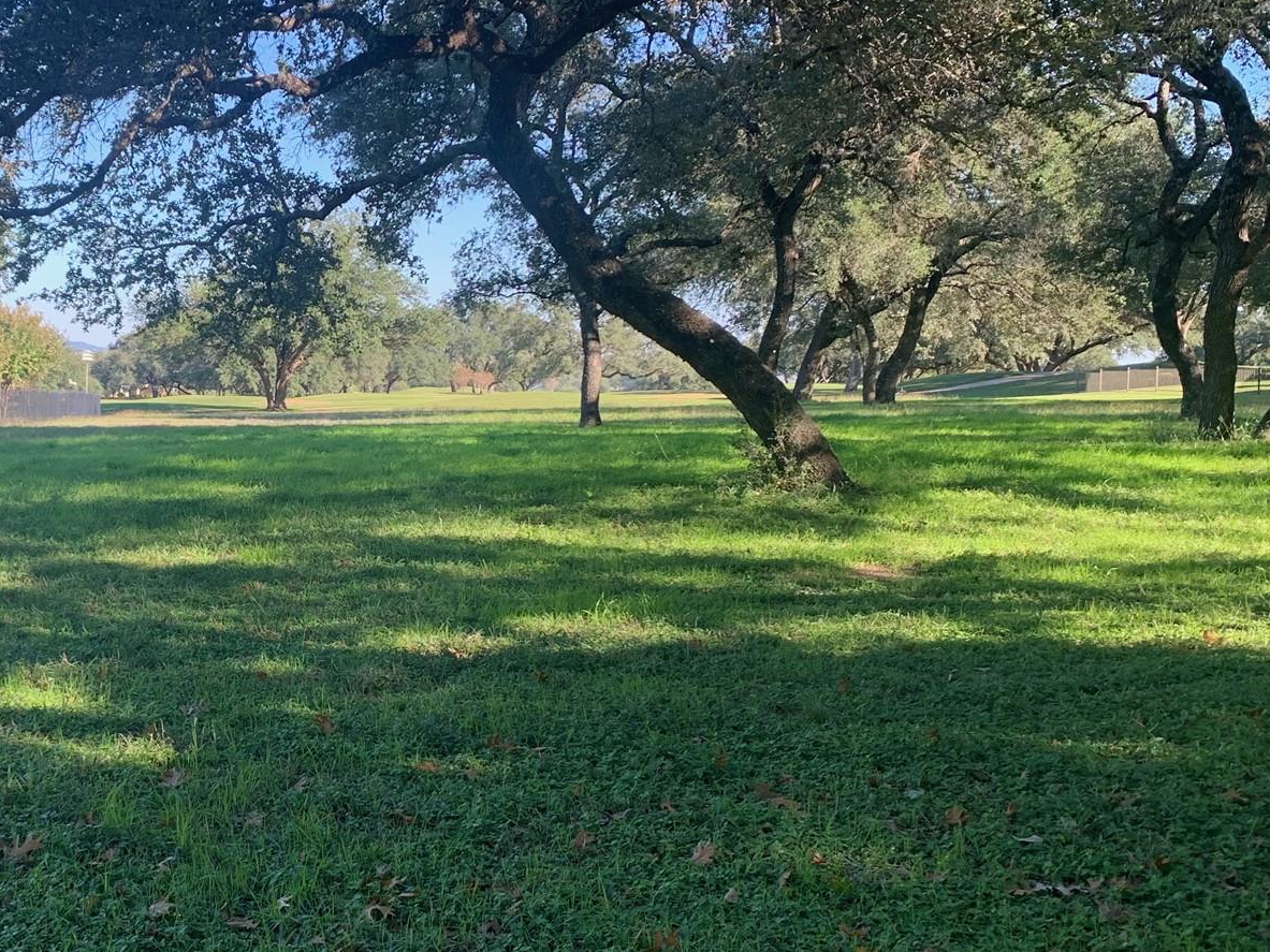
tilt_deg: -4.2
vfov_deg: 32.2
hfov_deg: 40.5
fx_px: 1651
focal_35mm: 45
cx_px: 269
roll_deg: -1.2
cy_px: 452
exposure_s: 1/229
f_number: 1.8
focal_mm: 4.25
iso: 25
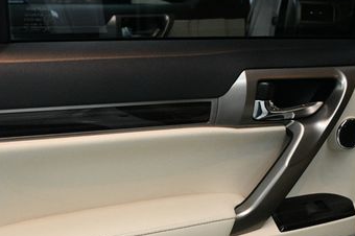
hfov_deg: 31.3
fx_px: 630
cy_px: 214
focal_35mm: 64
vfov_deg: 20.7
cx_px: 133
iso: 1600
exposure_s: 1/125
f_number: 3.8
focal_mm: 23
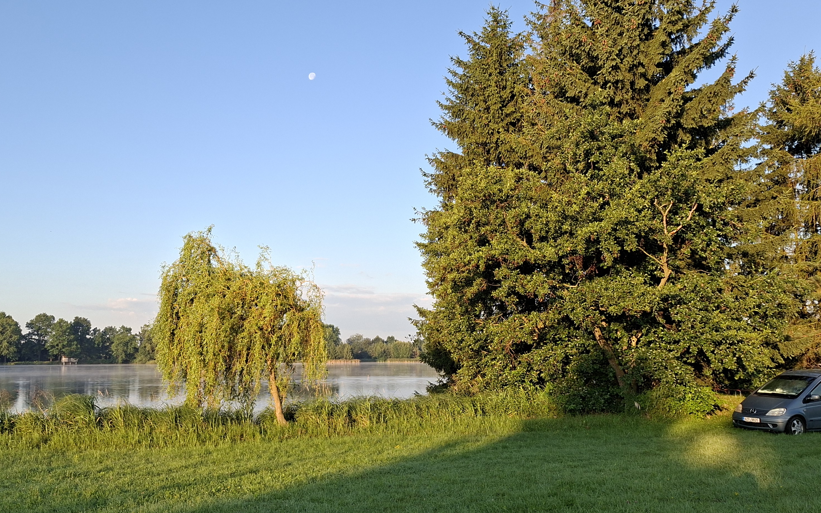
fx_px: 738
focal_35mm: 33
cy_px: 286
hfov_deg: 57.8
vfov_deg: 38.3
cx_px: 343
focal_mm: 5.54
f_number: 1.8
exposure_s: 1/596
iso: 50
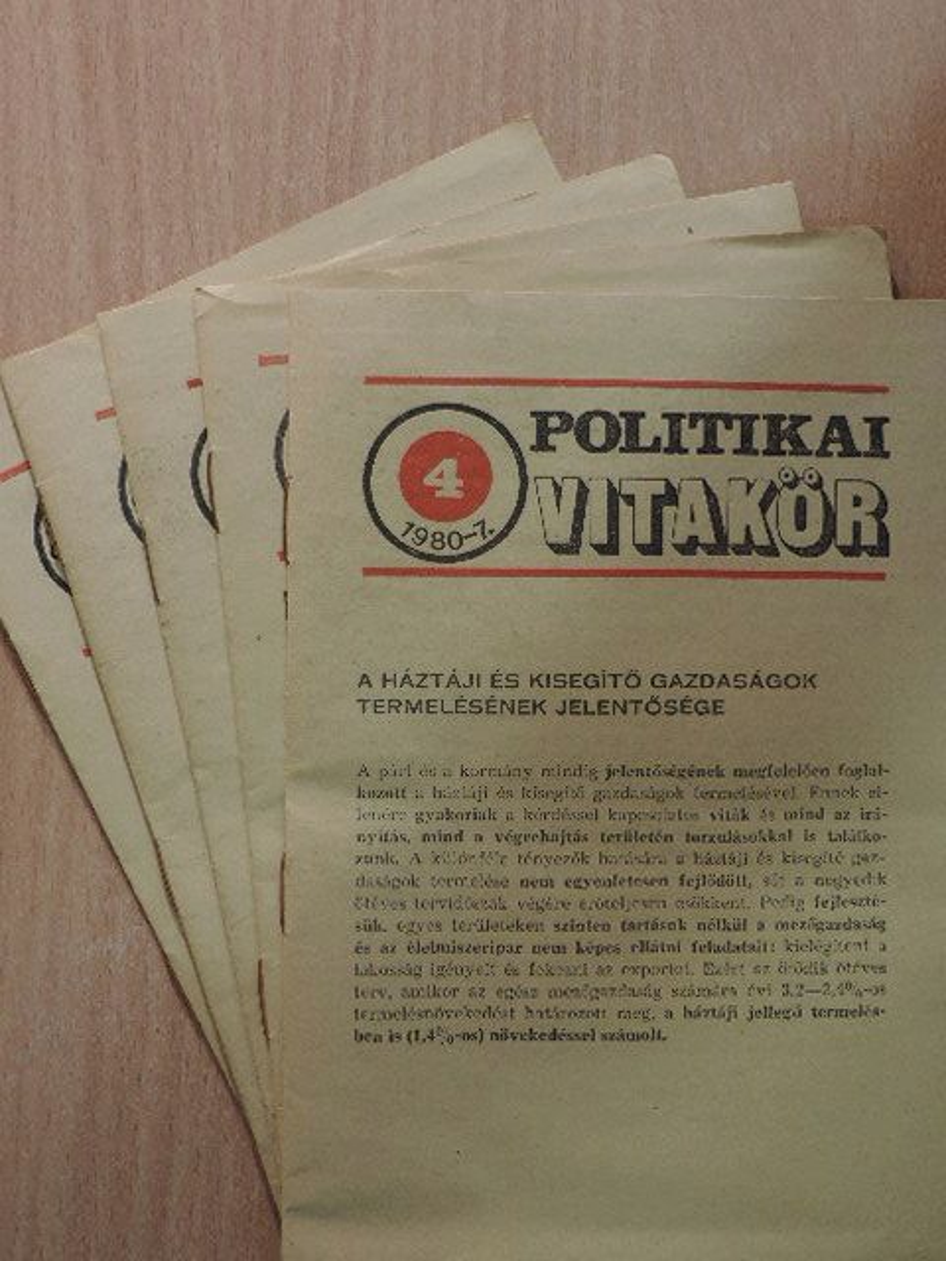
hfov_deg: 33.6
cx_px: 473
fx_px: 1567
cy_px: 630
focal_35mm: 43
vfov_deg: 43.9
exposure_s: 1/25
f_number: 3.4
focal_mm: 7.6
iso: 400
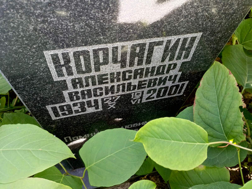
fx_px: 182
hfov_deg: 69.4
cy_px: 94
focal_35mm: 25
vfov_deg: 54.9
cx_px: 126
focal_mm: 4.76
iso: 213
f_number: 1.69
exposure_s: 1/50
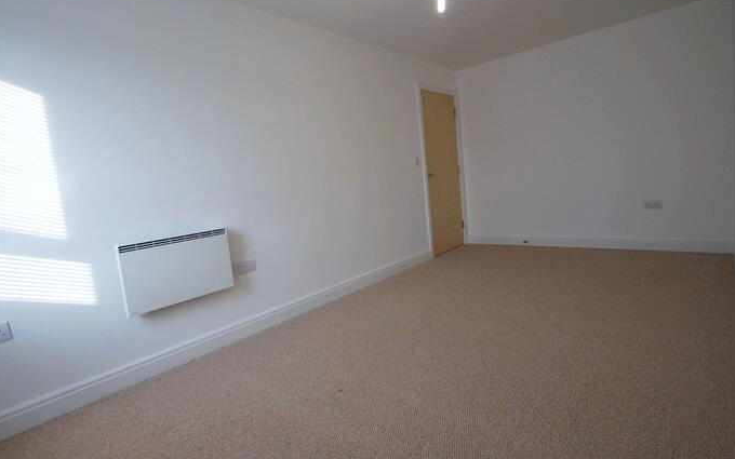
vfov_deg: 65.0
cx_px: 360
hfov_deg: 91.1
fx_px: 361
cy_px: 221
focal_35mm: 18
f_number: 4
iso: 200
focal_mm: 10
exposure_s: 1/60
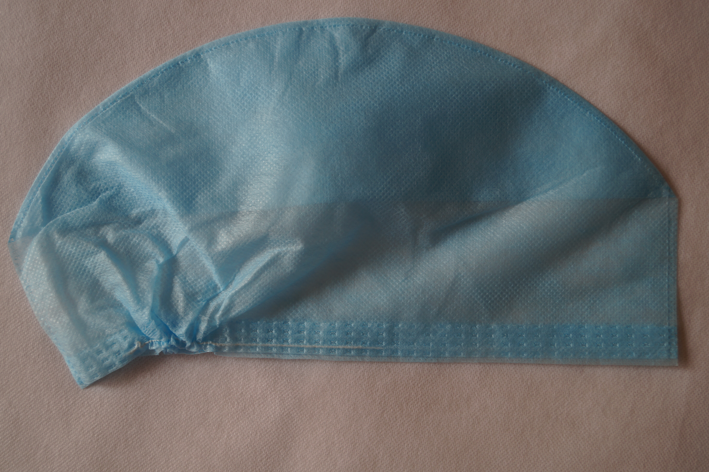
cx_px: 354
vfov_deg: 29.8
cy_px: 236
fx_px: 886
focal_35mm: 45
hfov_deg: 43.6
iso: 100
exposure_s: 1/160
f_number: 4.5
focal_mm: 30
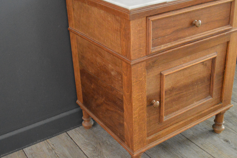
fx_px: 296
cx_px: 101
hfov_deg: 43.5
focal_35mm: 45
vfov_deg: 29.9
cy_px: 73
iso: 3200
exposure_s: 1/25
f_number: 3.8
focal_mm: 22
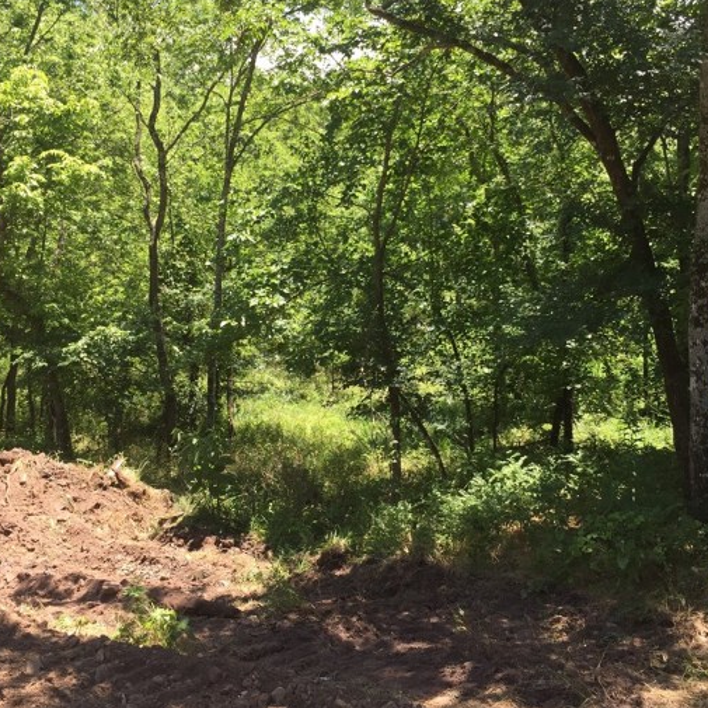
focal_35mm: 39
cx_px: 318
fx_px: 902
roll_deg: +1.9
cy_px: 331
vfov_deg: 42.8
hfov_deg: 42.8
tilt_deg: -6.4
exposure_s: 1/391
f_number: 2.2
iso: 32
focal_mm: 4.15
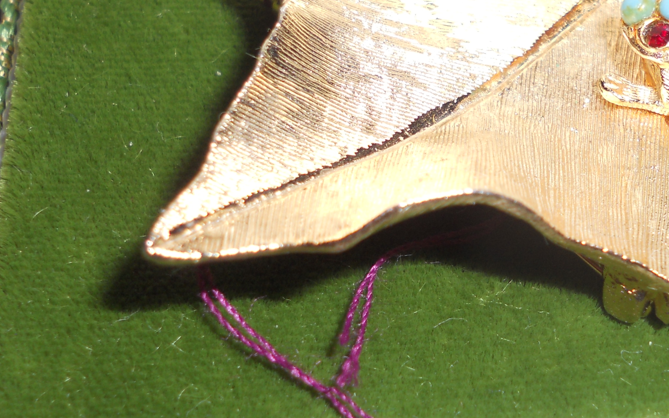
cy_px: 201
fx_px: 1203
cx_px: 479
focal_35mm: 66
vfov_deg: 19.7
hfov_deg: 30.7
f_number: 8.8
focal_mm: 5.8
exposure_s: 1/25
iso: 80
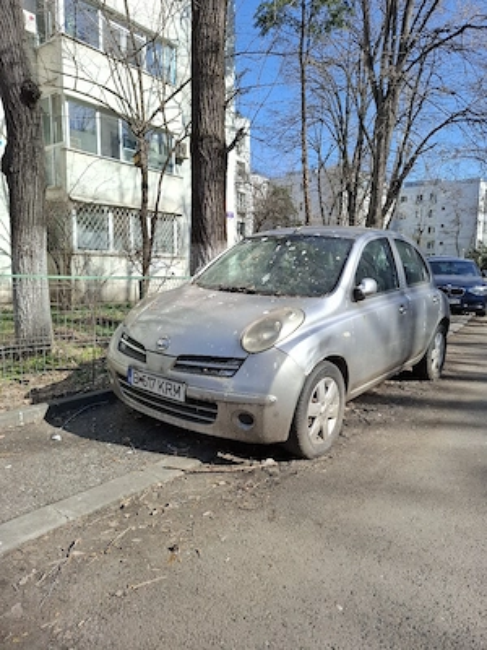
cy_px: 325
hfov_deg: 58.9
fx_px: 431
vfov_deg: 73.9
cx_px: 244
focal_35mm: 23
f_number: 1.8
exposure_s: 1/1429
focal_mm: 5.54
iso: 50
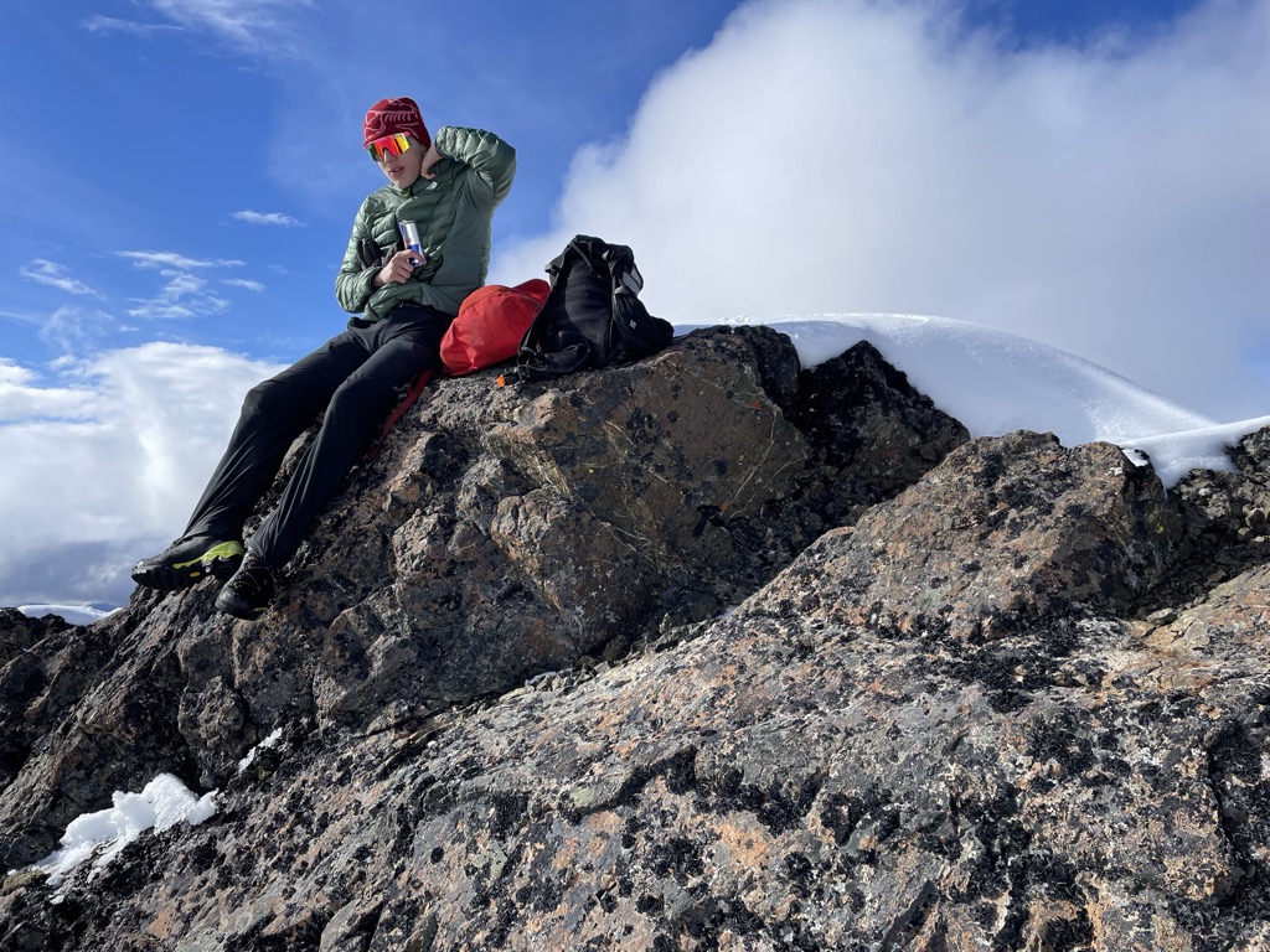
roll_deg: +0.0
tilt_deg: +3.3
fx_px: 954
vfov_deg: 53.1
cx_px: 635
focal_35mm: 26
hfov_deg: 67.3
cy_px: 476
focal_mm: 4.2
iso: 50
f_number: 1.6
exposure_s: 1/5556
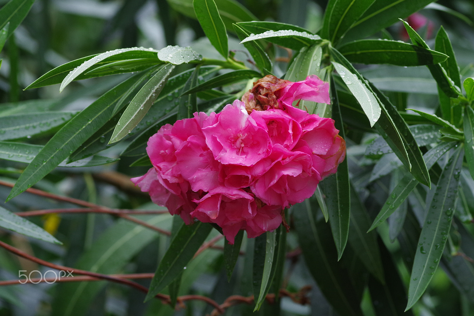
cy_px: 158
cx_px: 237
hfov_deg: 13.7
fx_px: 1974
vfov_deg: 9.1
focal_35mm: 150
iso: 500
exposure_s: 1/125
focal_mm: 100
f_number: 8
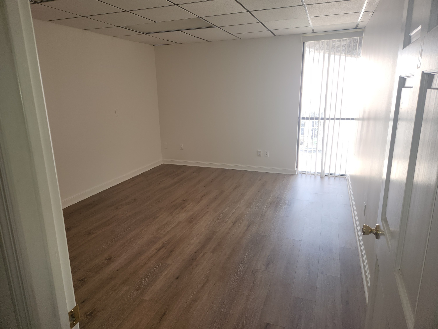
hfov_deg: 73.9
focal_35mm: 23
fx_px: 291
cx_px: 219
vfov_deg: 58.9
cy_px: 164
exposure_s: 1/60
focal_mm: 5.4
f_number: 1.8
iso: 20
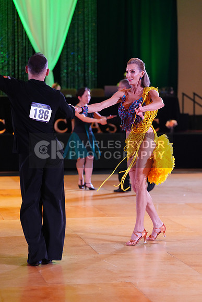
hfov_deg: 13.2
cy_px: 151
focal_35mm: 104
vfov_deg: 19.6
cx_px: 101
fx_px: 875
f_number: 2.8
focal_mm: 104
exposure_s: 1/400
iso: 5000
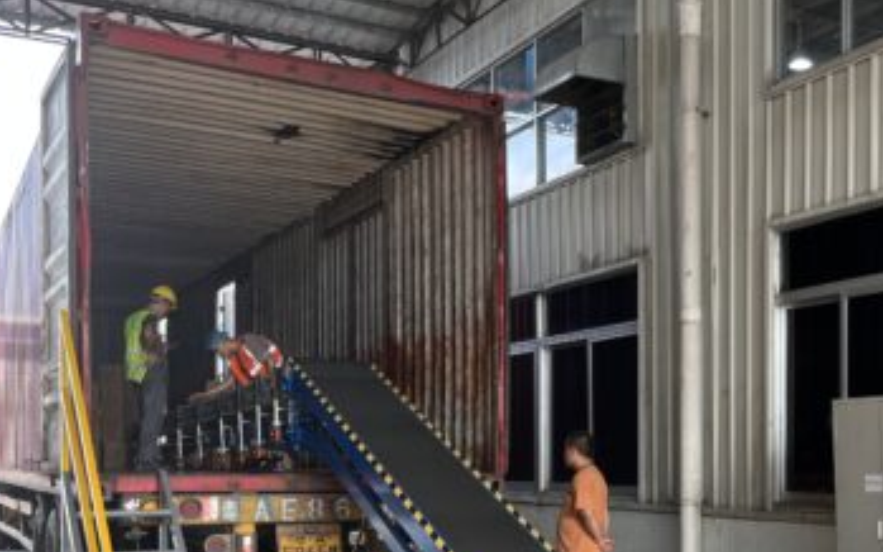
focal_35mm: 47
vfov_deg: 26.7
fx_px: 1131
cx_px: 679
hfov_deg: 41.2
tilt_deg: -0.6
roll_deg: -0.3
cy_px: 468
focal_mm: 5.1
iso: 50
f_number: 1.6
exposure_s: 1/121
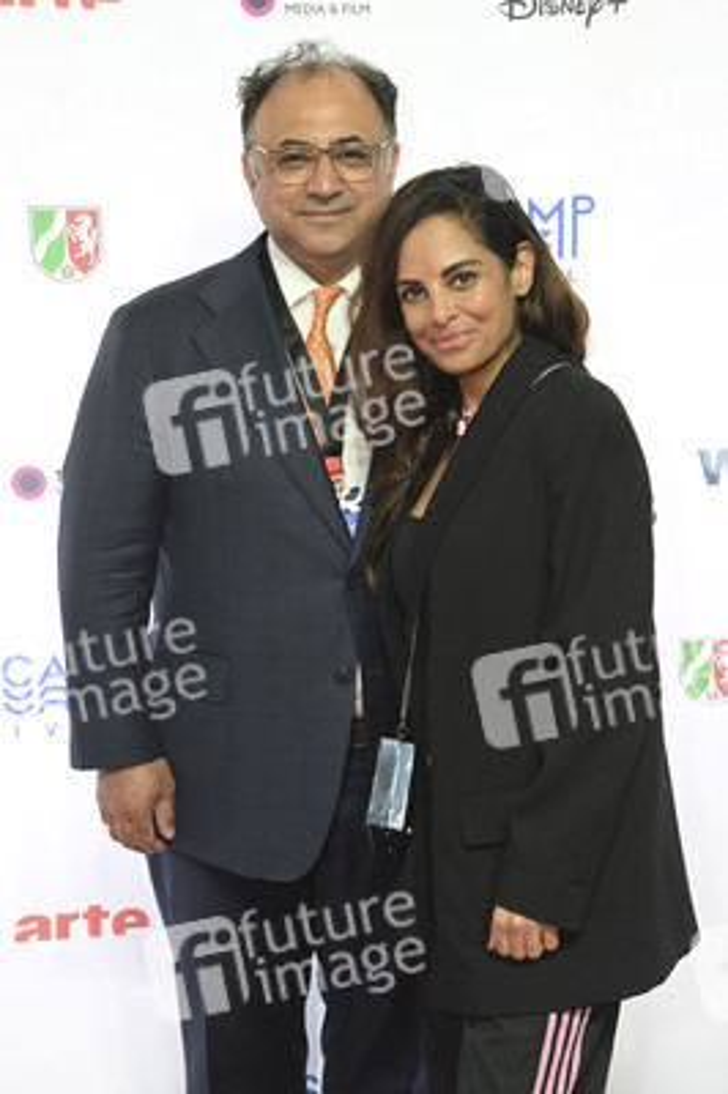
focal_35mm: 69
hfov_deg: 19.7
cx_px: 364
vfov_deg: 29.3
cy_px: 547
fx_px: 2096
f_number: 5
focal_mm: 69
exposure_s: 1/200
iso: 1600
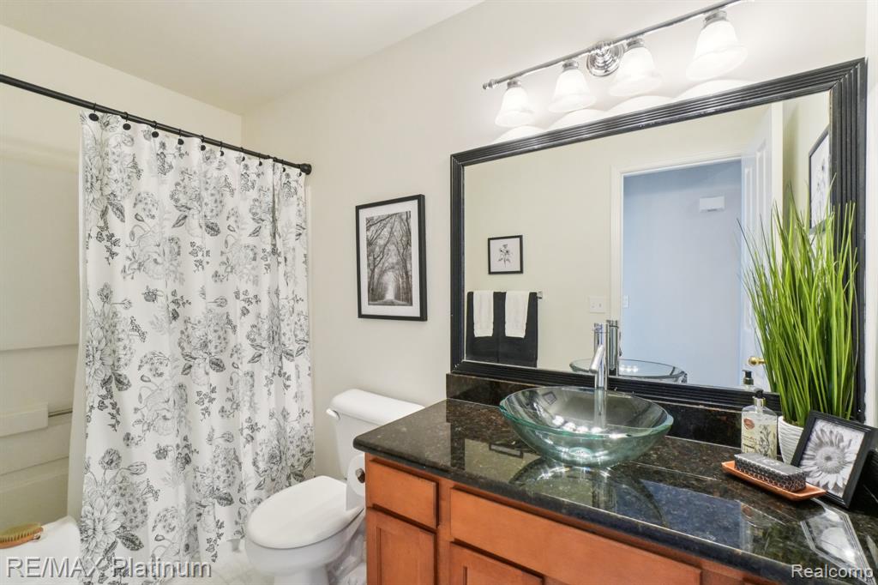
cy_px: 292
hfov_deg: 100.4
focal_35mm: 15
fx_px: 366
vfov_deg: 77.3
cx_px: 439
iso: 2000
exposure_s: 1/30
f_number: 8
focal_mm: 10
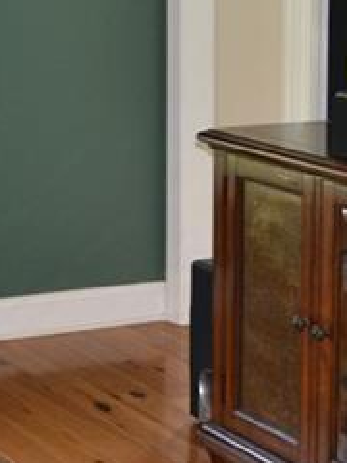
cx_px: -69
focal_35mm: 123
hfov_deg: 11.8
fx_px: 1644
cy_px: 81
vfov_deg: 15.9
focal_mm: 20
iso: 400
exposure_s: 1/60
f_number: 3.8
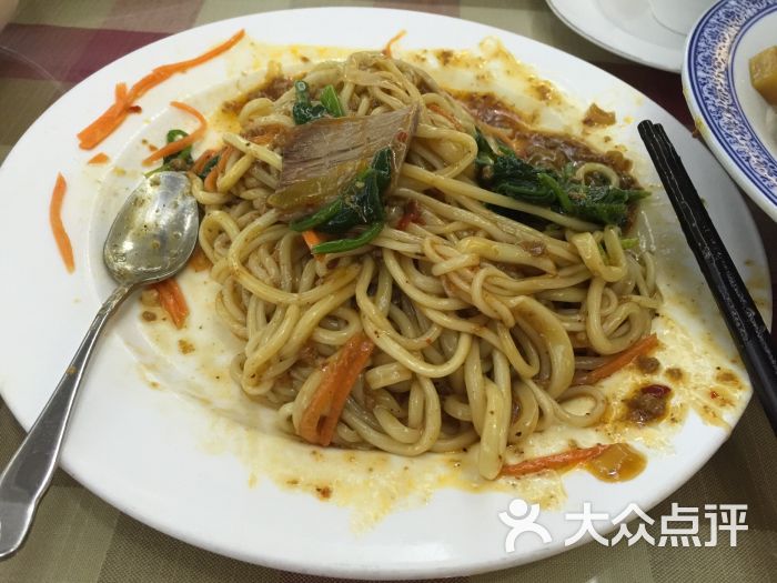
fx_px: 651
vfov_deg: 48.2
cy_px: 292
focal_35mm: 29
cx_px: 388
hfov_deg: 61.7
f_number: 2.2
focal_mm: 4.15
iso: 125
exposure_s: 1/17
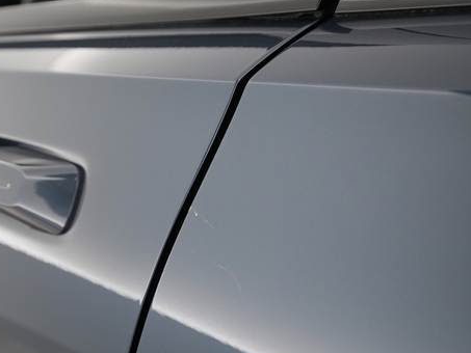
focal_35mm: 38
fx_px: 517
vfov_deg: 37.5
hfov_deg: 48.2
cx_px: 158
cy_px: 217
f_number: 4.5
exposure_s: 1/100
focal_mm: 28
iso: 4000
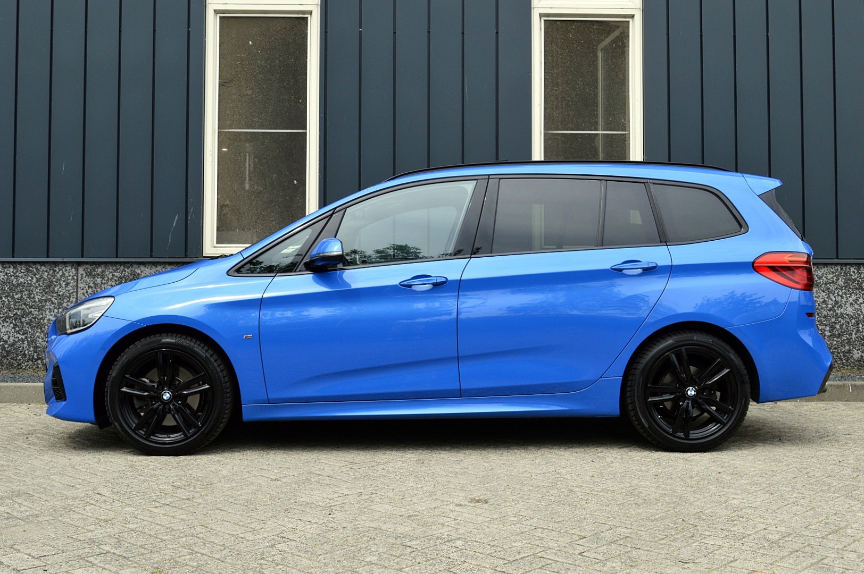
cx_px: 432
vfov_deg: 33.0
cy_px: 287
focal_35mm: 40
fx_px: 971
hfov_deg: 48.0
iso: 400
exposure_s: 1/250
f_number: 10
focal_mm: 27
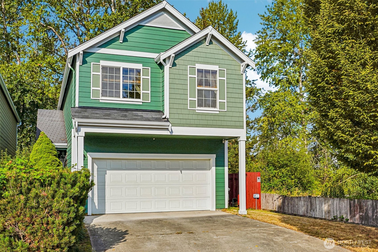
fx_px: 346
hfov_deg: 57.2
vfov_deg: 40.0
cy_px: 126
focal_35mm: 33
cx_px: 189
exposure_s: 1/500
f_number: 8
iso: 100
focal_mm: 22
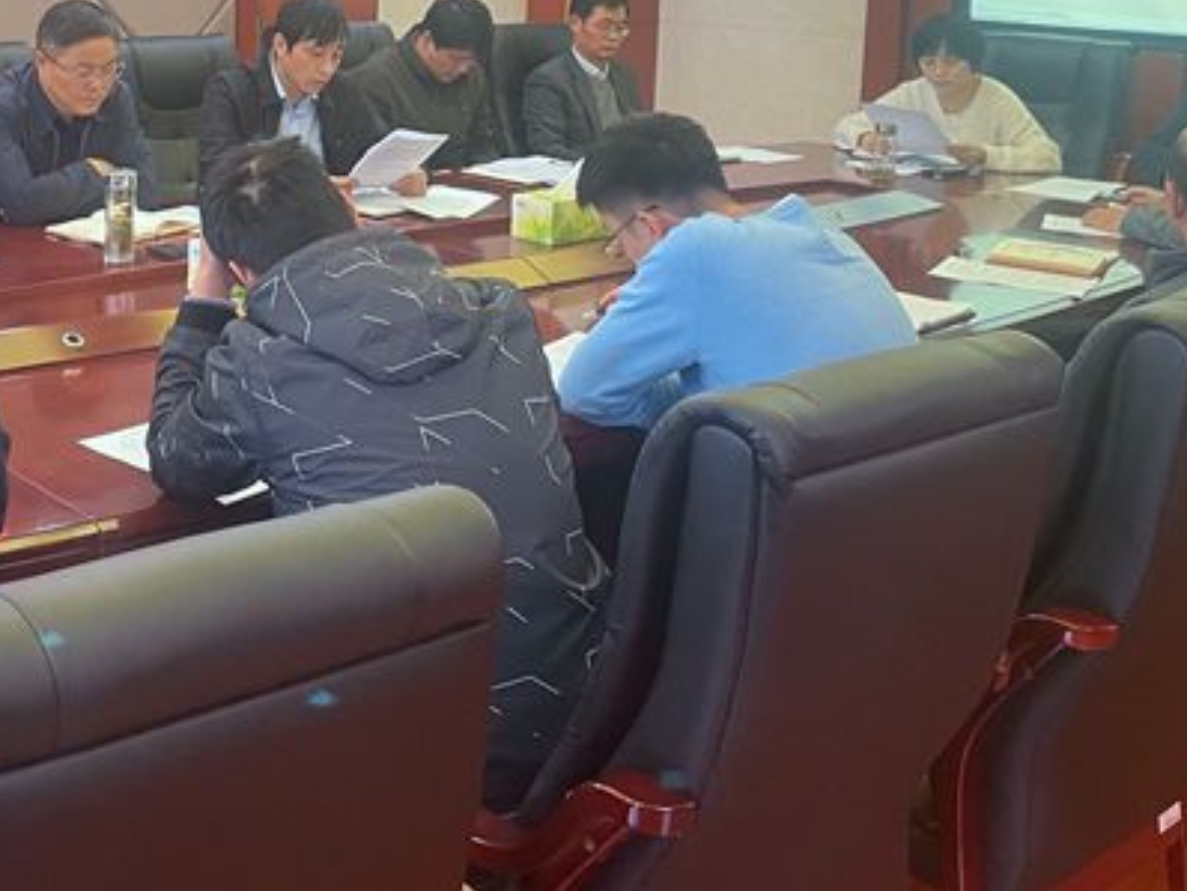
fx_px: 1681
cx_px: 221
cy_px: 64
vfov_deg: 28.4
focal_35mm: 49
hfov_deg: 37.4
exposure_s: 1/50
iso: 200
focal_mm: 4.2
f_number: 1.6
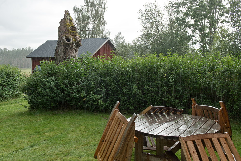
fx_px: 214
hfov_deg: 58.7
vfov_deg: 41.2
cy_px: 80
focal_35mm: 32
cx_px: 120
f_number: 8
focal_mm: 32
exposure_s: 1/60
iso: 400
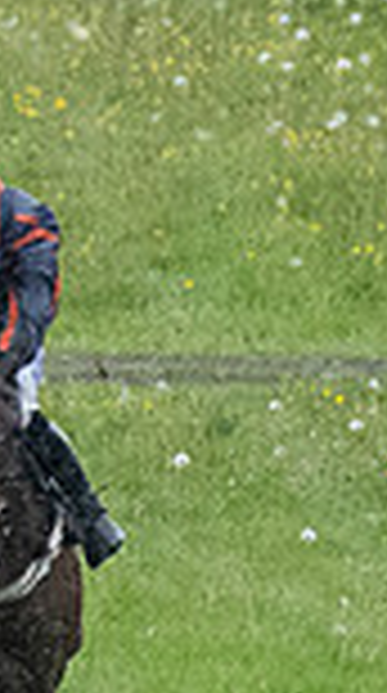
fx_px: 61452
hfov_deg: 0.4
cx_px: -265
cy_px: 803
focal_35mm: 3350
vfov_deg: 0.6
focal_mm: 280
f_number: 4
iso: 2000
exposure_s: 1/1250
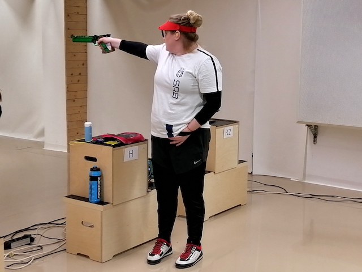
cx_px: 181
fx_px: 648
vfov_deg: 23.7
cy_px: 136
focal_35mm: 62
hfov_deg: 31.2
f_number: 1.8
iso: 64
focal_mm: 5.4
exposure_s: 1/33.3
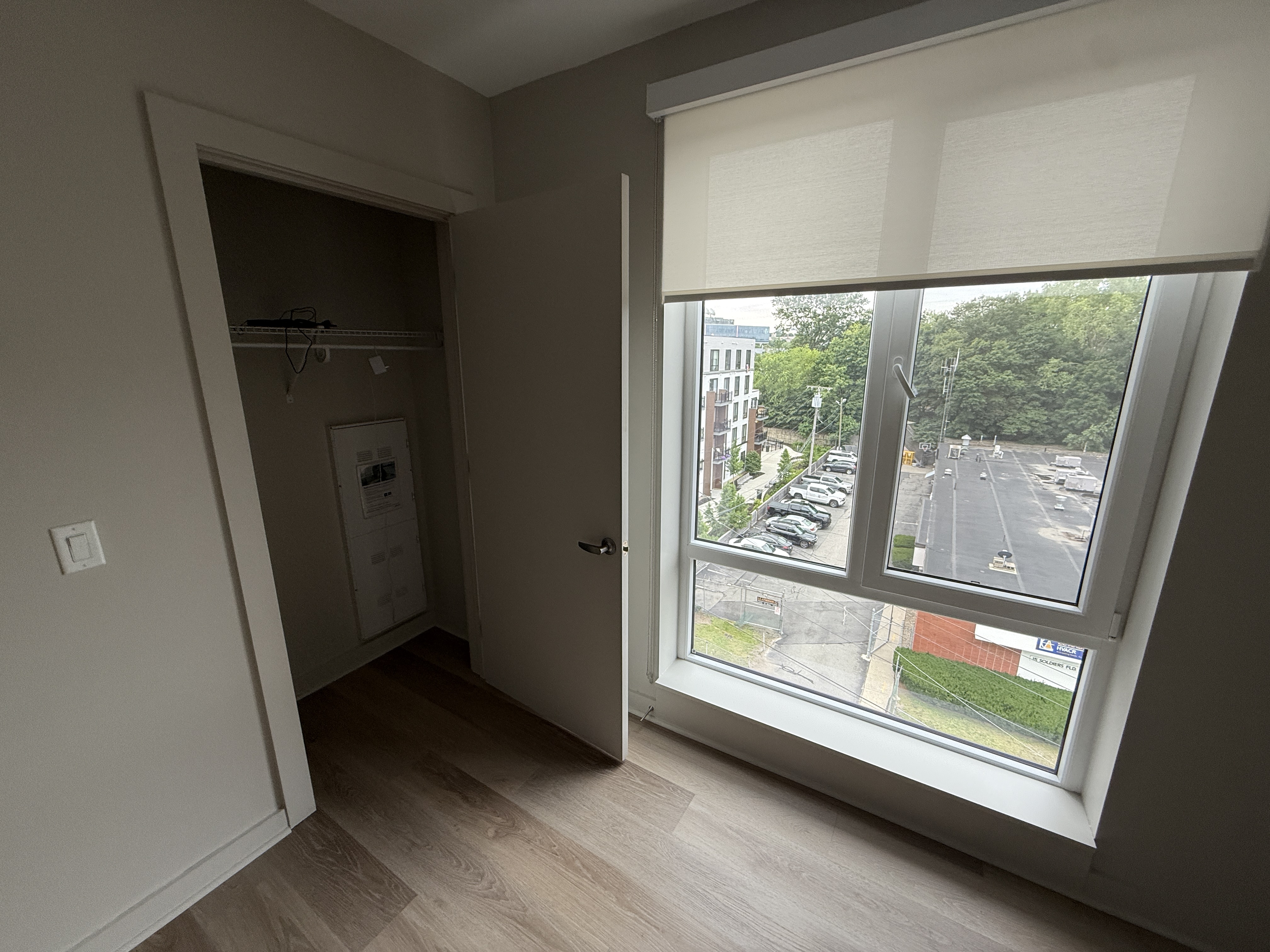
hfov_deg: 102.1
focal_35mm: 14
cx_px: 635
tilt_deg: -14.1
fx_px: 514
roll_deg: +0.2
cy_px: 476
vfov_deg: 85.7
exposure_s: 1/120
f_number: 2.2
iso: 160
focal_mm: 2.22
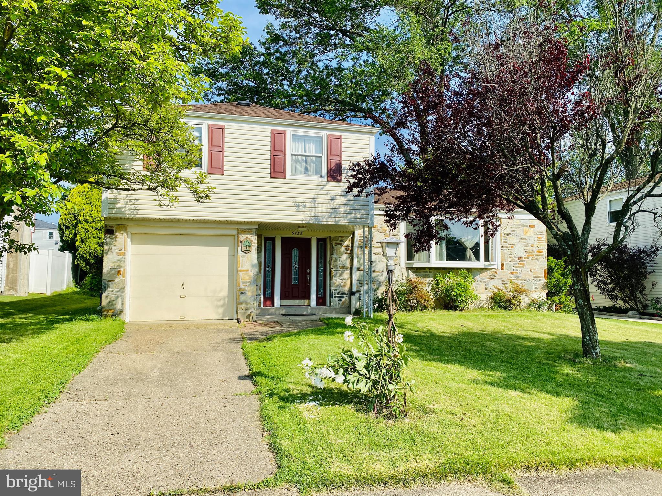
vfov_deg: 53.1
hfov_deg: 67.3
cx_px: 331
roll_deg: -0.5
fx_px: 497
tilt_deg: +3.5
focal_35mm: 26
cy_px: 248
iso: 32
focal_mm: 4.25
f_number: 1.8
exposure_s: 1/2755
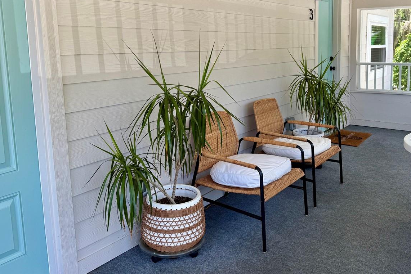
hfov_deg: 54.1
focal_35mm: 35
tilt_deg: -7.7
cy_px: 93
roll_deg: +0.9
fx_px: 400
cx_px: 241
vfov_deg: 37.5
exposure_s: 1/244
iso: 64
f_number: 1.78
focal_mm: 6.76
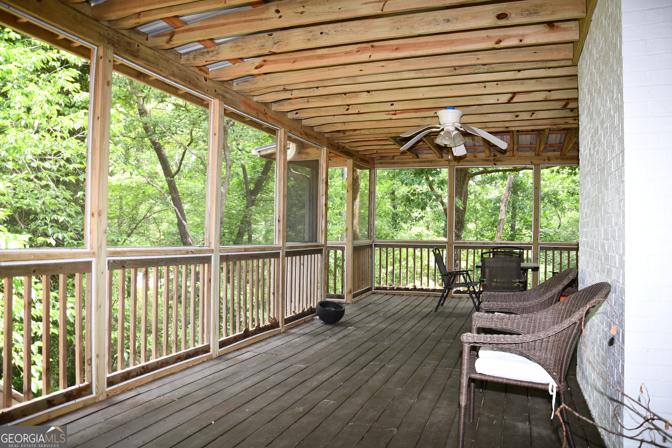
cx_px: 336
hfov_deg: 67.4
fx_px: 504
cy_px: 224
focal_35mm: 27
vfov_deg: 47.9
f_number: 4
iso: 280
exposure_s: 1/60
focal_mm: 18
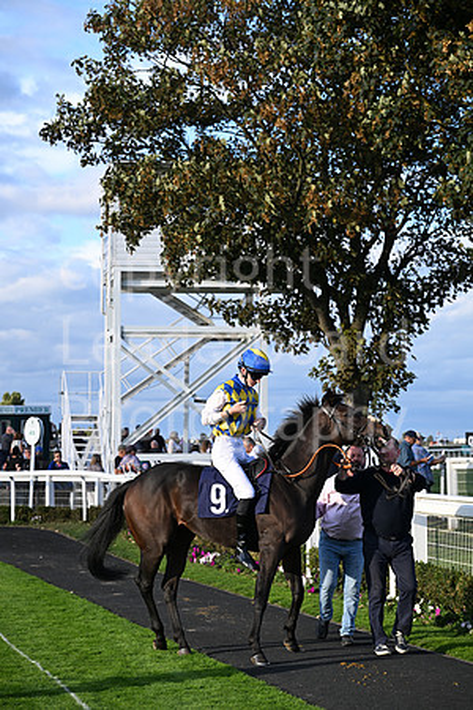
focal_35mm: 84
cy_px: 355
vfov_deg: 24.2
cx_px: 236
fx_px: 1655
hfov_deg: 16.3
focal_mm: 84
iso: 400
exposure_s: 1/1000
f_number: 5
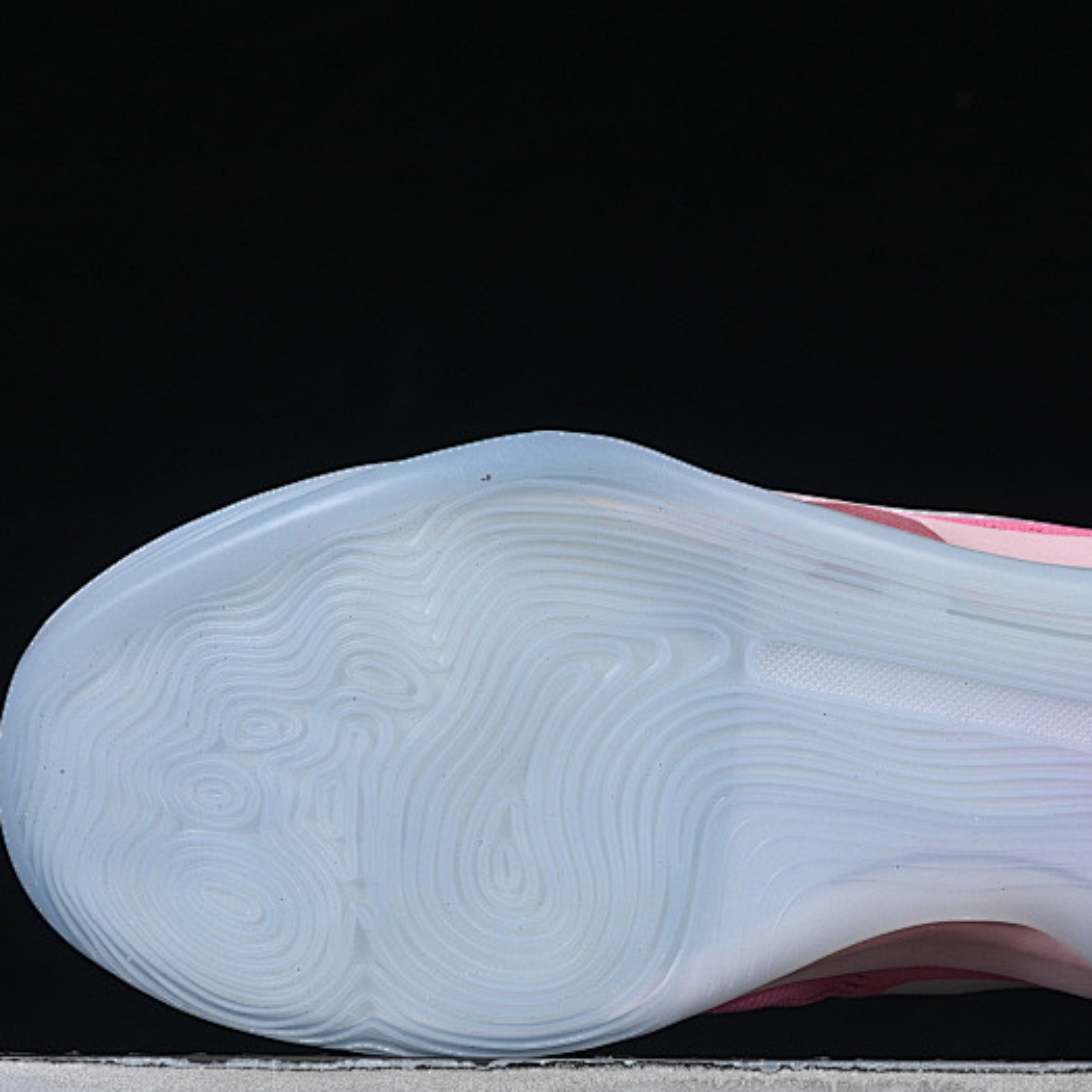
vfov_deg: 13.3
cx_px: 813
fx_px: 4675
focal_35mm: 131
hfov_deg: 13.3
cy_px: 595
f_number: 8
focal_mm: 50
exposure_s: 1/80
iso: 160
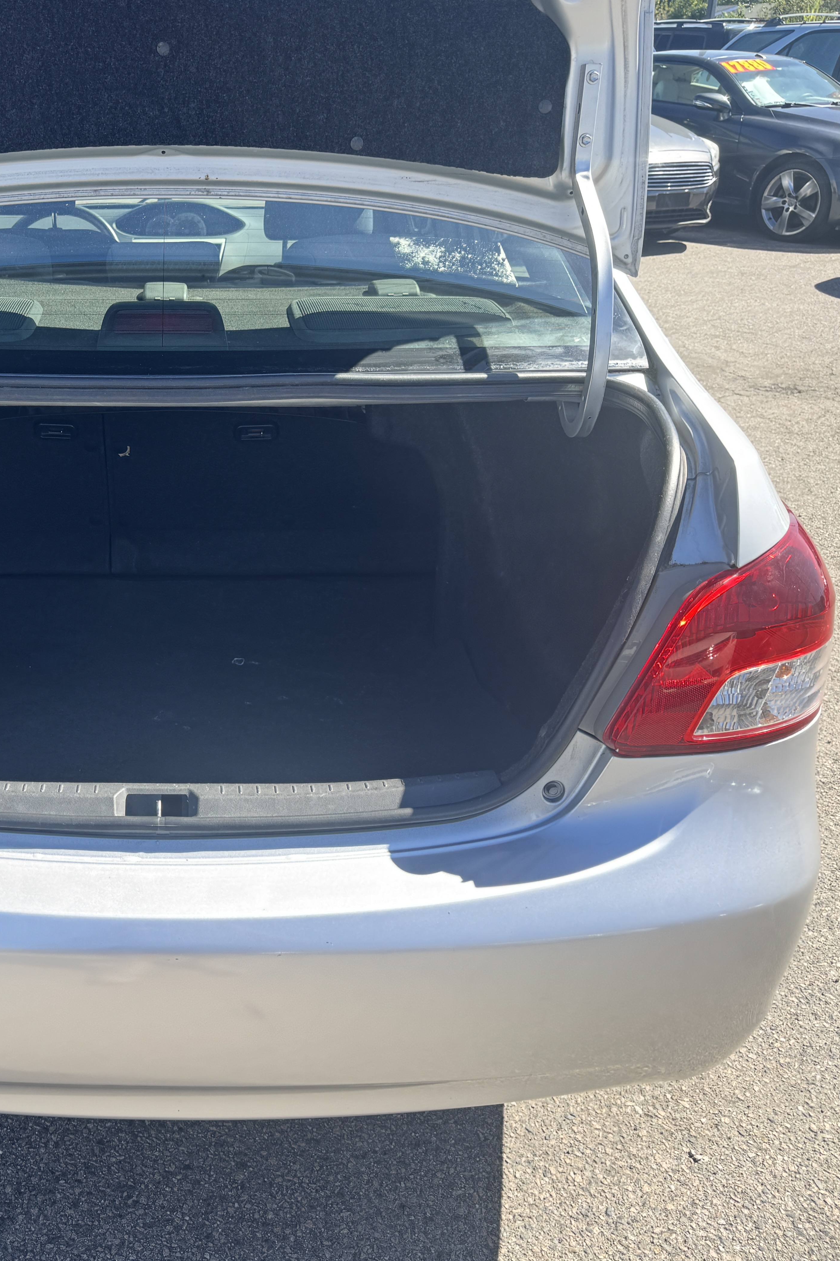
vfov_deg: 55.8
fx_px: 1190
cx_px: 158
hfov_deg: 37.4
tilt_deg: -25.6
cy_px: 623
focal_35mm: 34
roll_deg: +0.7
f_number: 1.78
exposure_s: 1/433
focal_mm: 6.76
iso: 80
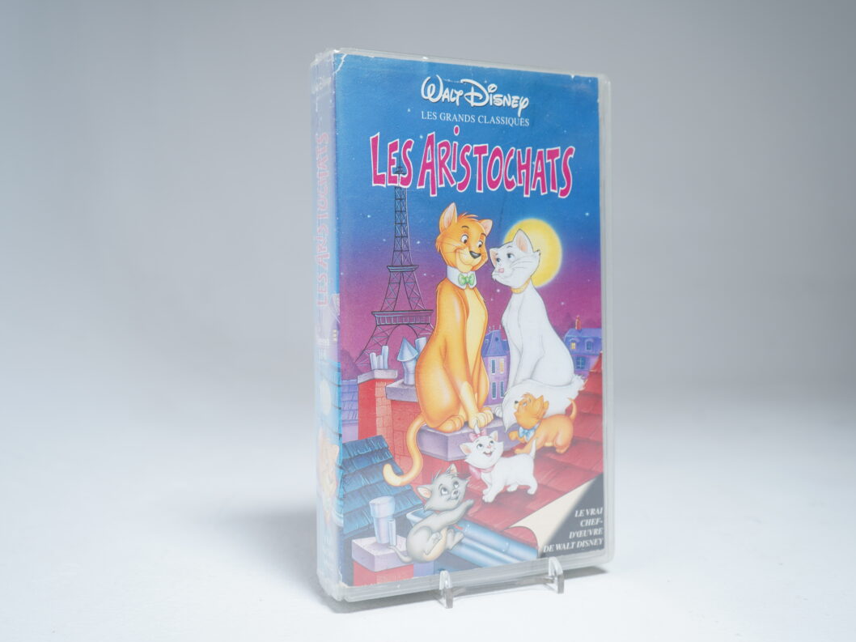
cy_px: 323
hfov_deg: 51.3
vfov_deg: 39.6
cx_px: 459
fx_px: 890
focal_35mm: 36
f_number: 5.6
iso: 160
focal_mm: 33
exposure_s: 1/3
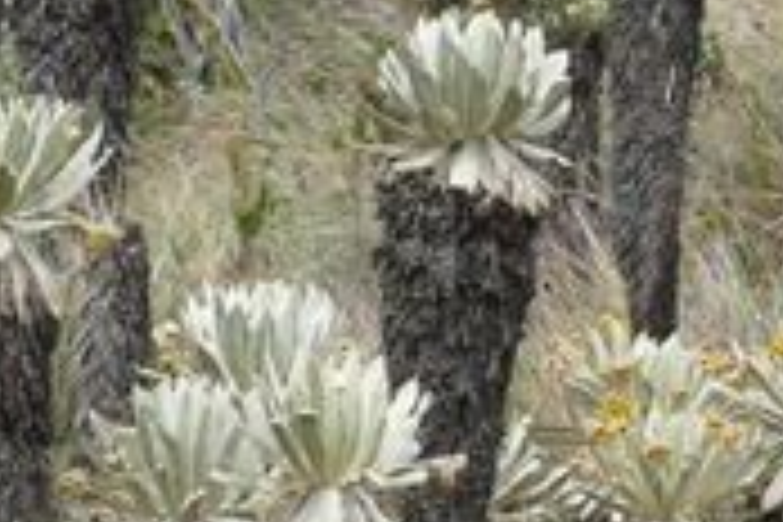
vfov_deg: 1.0
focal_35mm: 1417
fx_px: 30817
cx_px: 1035
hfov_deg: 1.5
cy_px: 842
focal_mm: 100.06
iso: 200
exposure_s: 1/320
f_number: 7.1
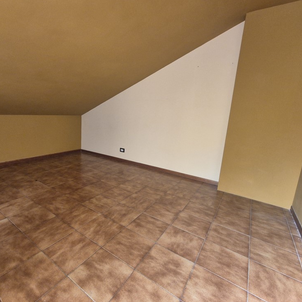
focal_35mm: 16
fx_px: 158
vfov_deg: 87.4
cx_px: 122
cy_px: 147
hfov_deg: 86.4
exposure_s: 1/50
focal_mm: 2.2
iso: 500
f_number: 2.2
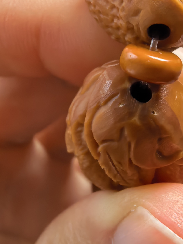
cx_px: 111
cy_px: 105
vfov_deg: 40.3
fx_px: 331
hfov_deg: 30.8
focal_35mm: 47
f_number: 2.2
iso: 200
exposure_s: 1/200
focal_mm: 1.95
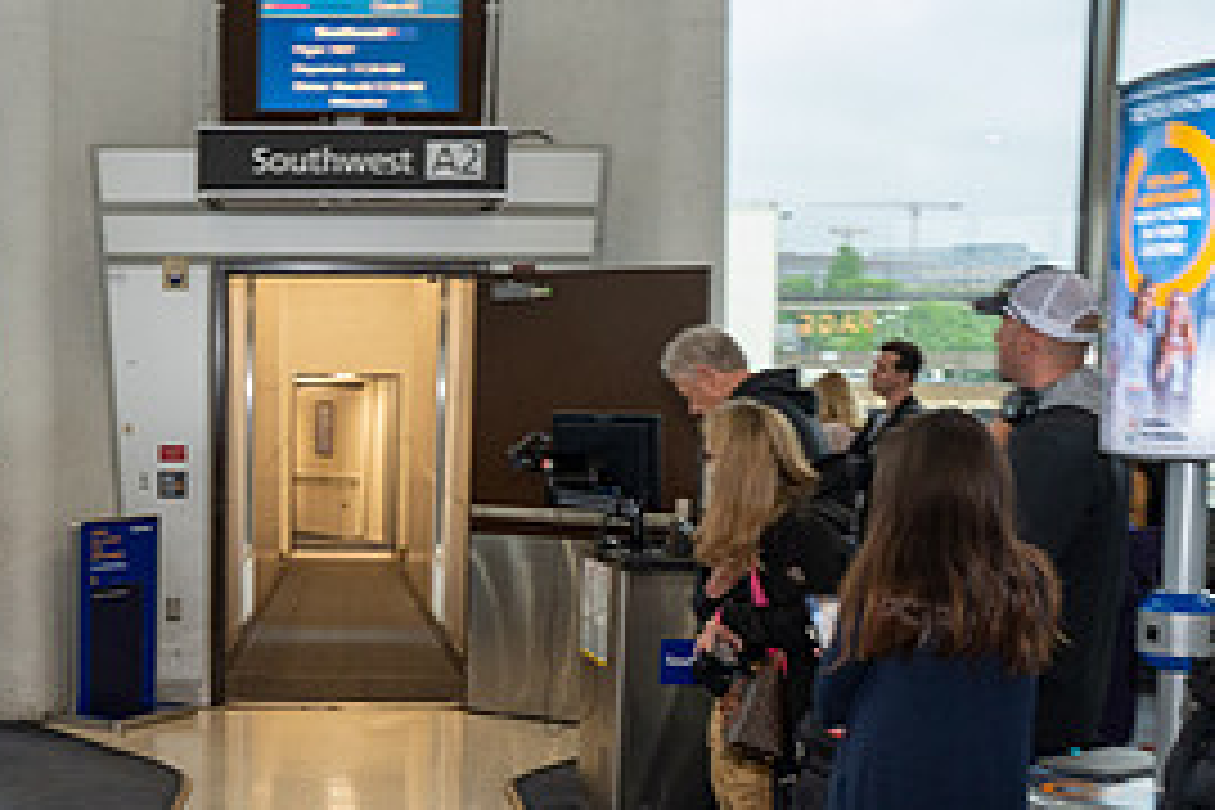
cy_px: 652
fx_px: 2160
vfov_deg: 21.0
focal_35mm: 64
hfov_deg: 30.6
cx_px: 238
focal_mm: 26.5
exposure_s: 1/100
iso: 1800
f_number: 5
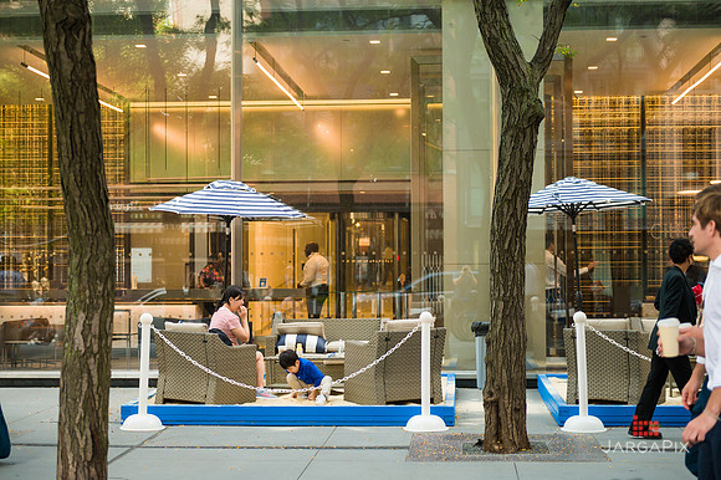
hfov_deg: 30.5
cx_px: 360
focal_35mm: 66
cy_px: 240
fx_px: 1321
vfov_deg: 20.6
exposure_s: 1/500
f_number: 3.2
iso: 800
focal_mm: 66
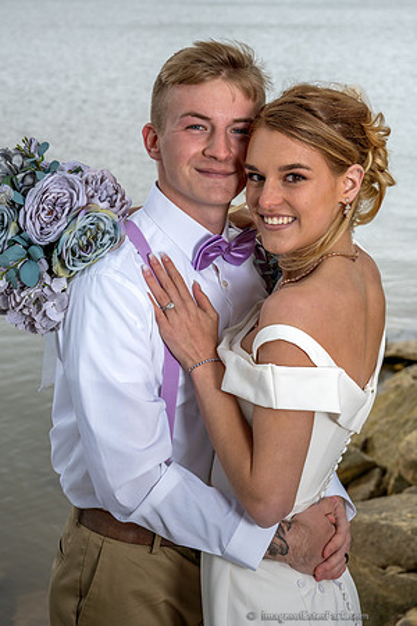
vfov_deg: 28.8
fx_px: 1216
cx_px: 208
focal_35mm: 70
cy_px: 313
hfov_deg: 19.5
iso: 100
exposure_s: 1/250
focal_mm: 70
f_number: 8
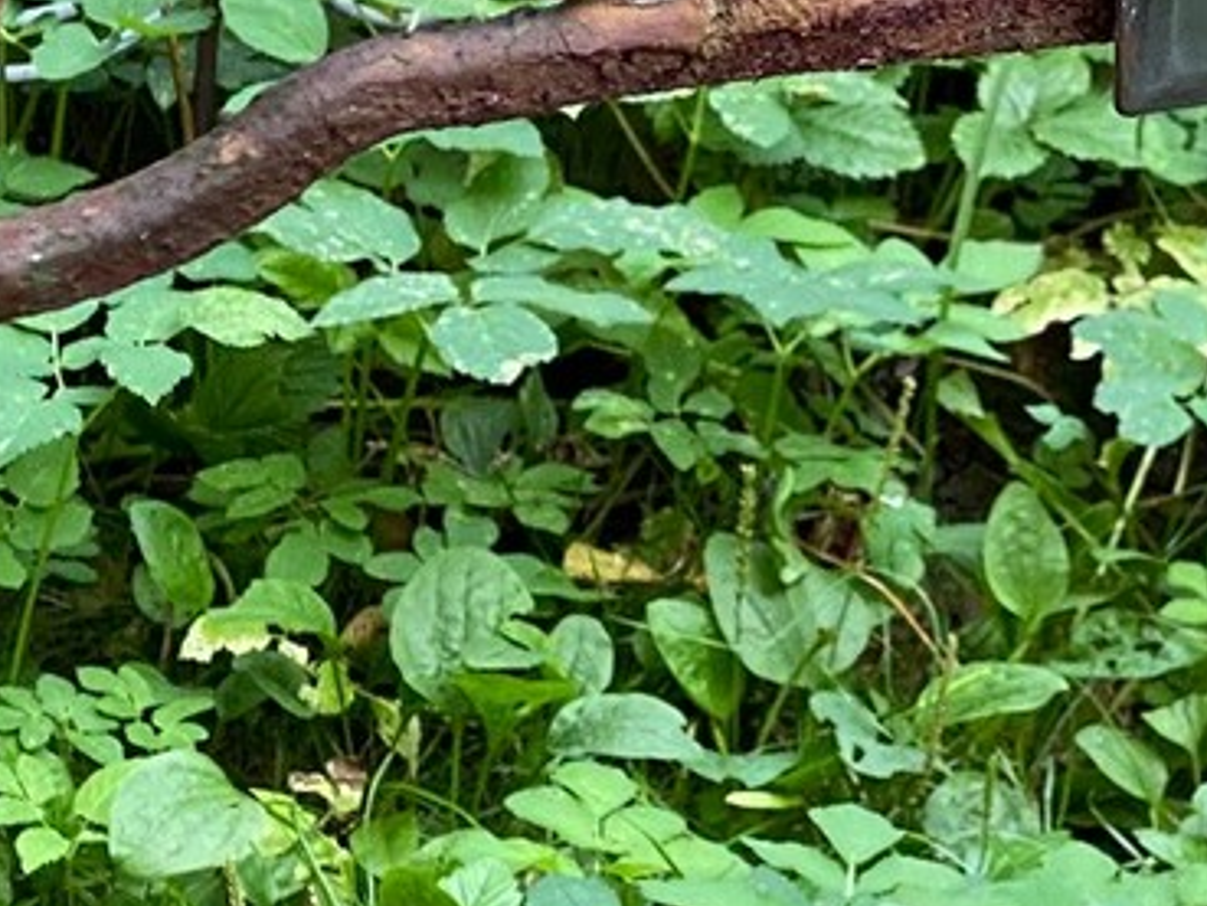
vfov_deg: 7.3
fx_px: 7081
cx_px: 1796
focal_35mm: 203
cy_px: -144
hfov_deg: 9.5
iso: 100
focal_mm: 6
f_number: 2
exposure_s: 1/121
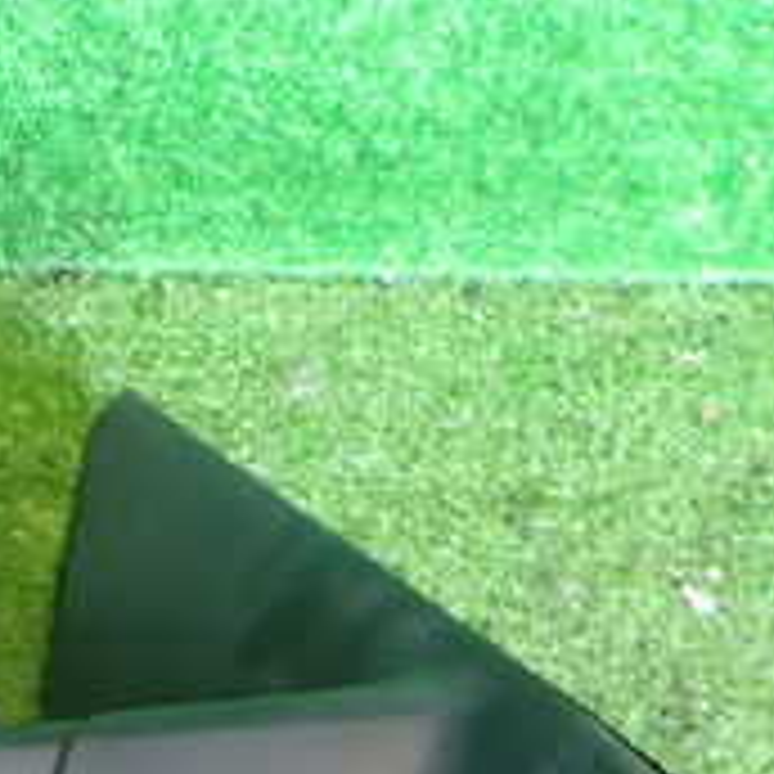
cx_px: -180
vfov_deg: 21.4
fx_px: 1948
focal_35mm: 77
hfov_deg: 20.8
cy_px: 828
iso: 200
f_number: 2
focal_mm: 4.5
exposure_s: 1/30
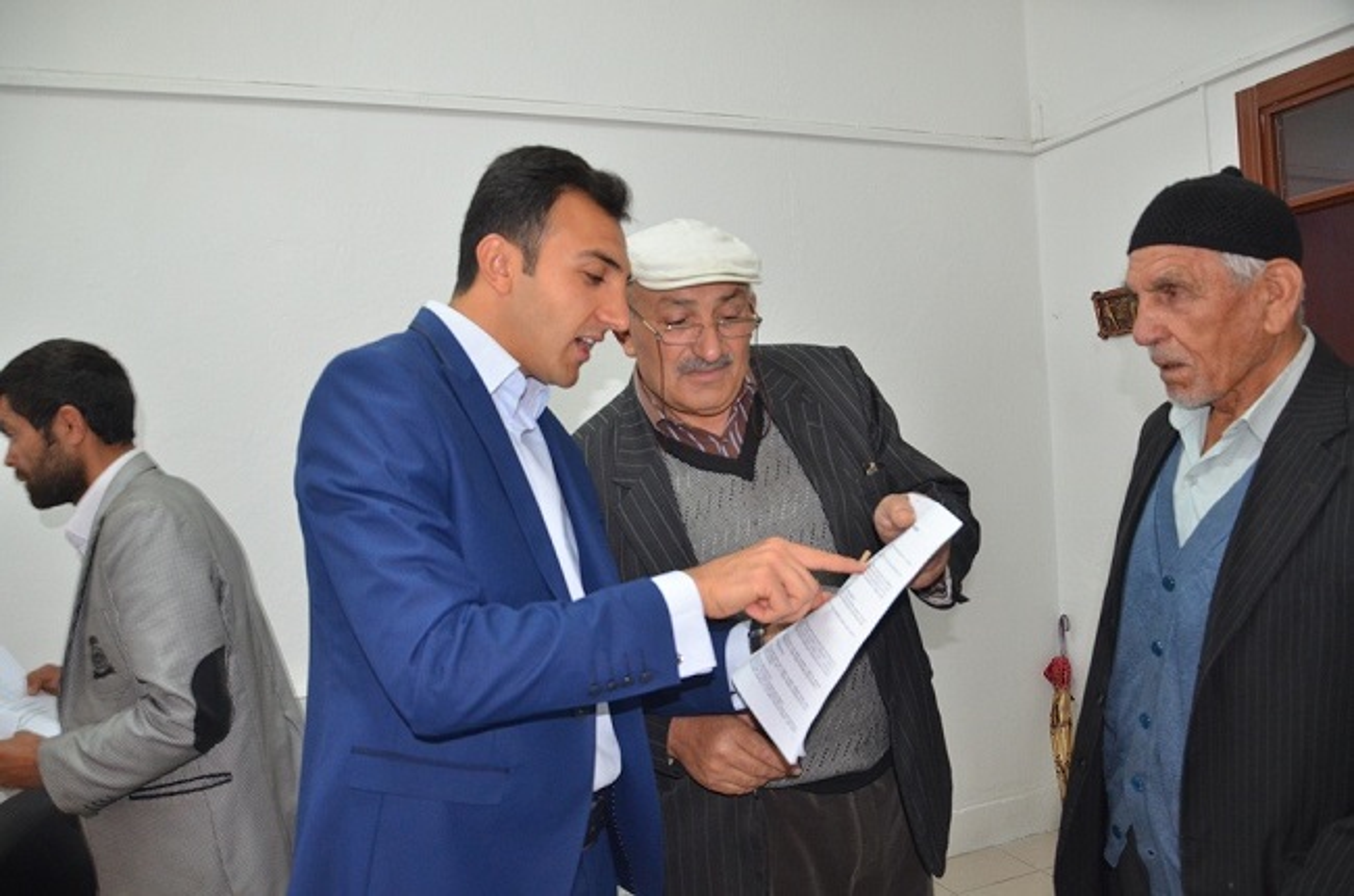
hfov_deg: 67.5
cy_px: 448
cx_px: 677
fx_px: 1013
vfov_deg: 47.7
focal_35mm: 27
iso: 800
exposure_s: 1/60
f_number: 3.5
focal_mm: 18
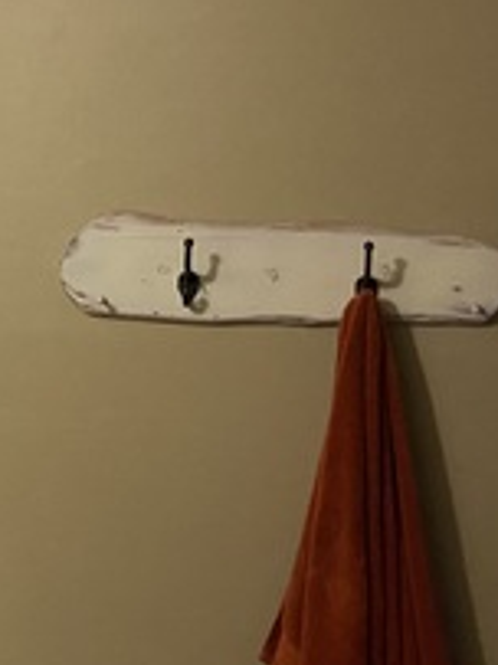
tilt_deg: -5.6
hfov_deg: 16.7
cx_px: -200
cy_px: 295
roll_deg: +0.6
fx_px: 1575
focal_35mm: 82
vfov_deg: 23.8
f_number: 1.8
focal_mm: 4.25
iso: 320
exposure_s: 1/60
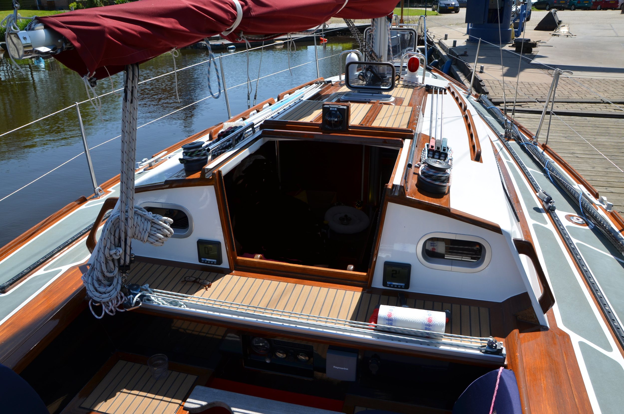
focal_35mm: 27
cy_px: 207
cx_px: 312
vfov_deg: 47.7
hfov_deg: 67.5
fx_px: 467
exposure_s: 1/250
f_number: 8
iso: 100
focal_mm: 18
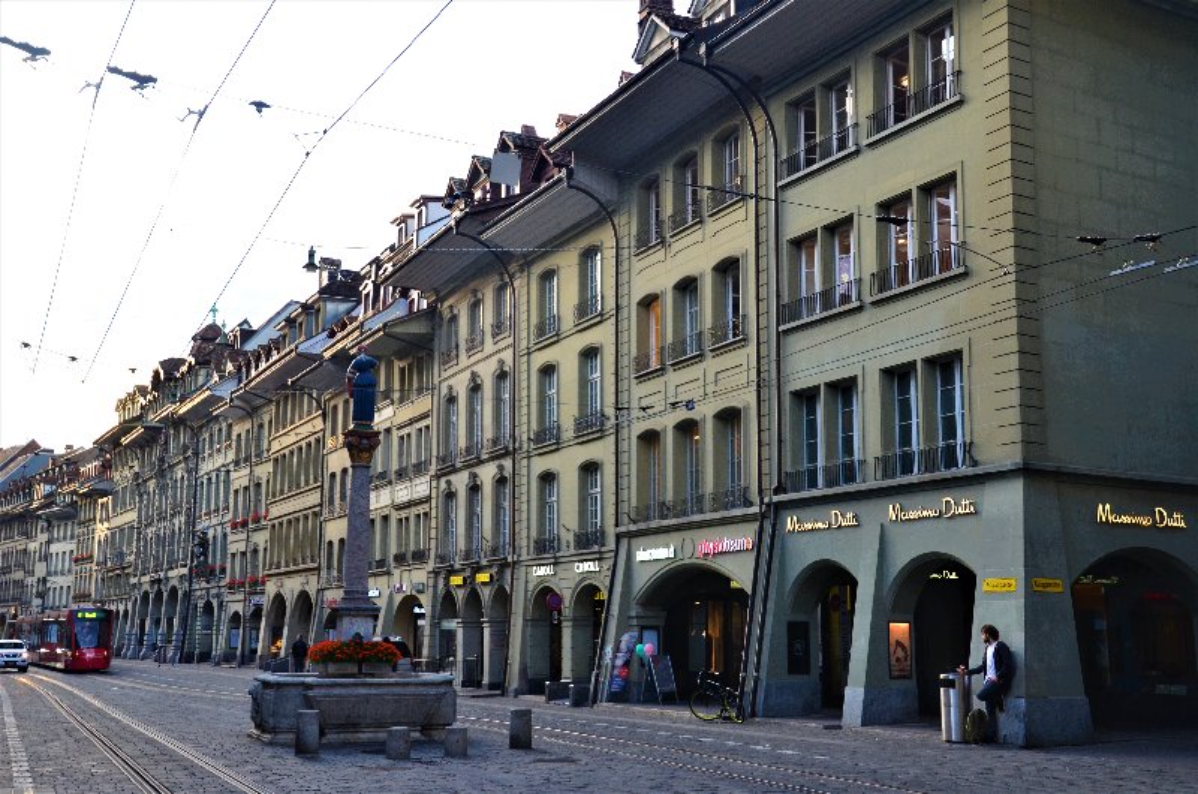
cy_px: 397
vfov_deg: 31.8
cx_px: 599
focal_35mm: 42
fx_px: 1395
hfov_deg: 46.5
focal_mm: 28
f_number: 7.1
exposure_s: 1/40
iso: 400
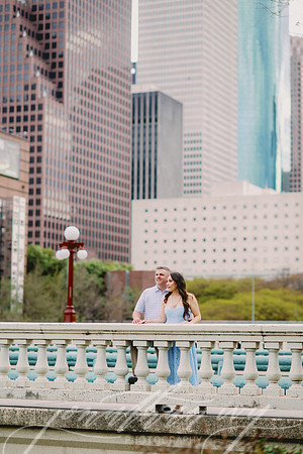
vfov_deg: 23.9
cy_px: 227
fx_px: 1073
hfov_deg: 16.1
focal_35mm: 85
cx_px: 152
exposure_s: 1/2000
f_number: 2
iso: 200
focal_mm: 85
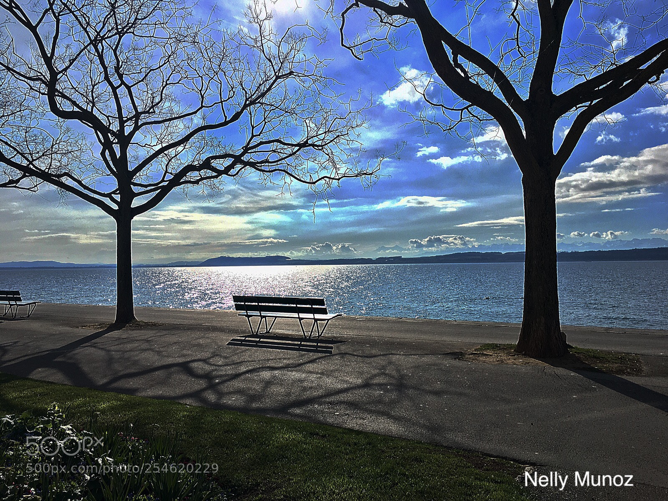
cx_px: 334
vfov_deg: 48.2
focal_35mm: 29
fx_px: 560
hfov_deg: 61.7
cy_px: 250
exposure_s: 1/1972
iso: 25
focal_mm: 4.15
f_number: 2.2
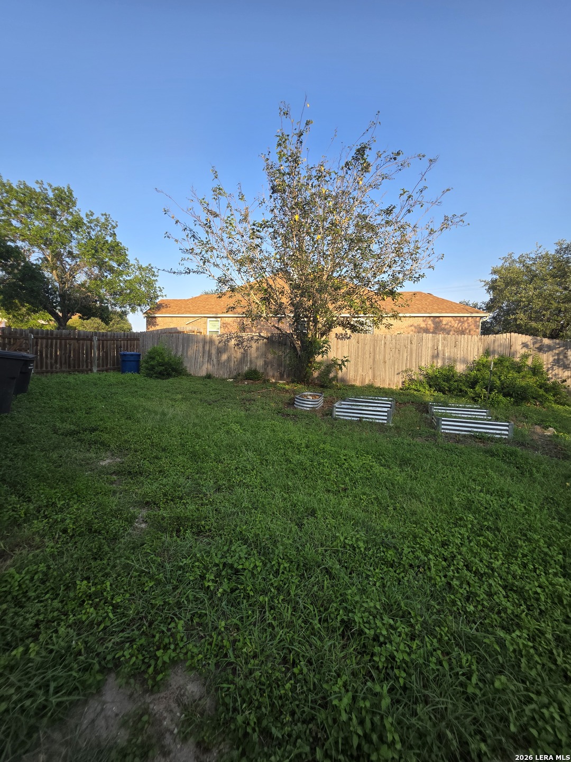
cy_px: 381
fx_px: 286
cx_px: 286
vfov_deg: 106.2
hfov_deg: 89.9
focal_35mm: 13
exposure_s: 1/556
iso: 40
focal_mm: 2.2
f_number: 1.9
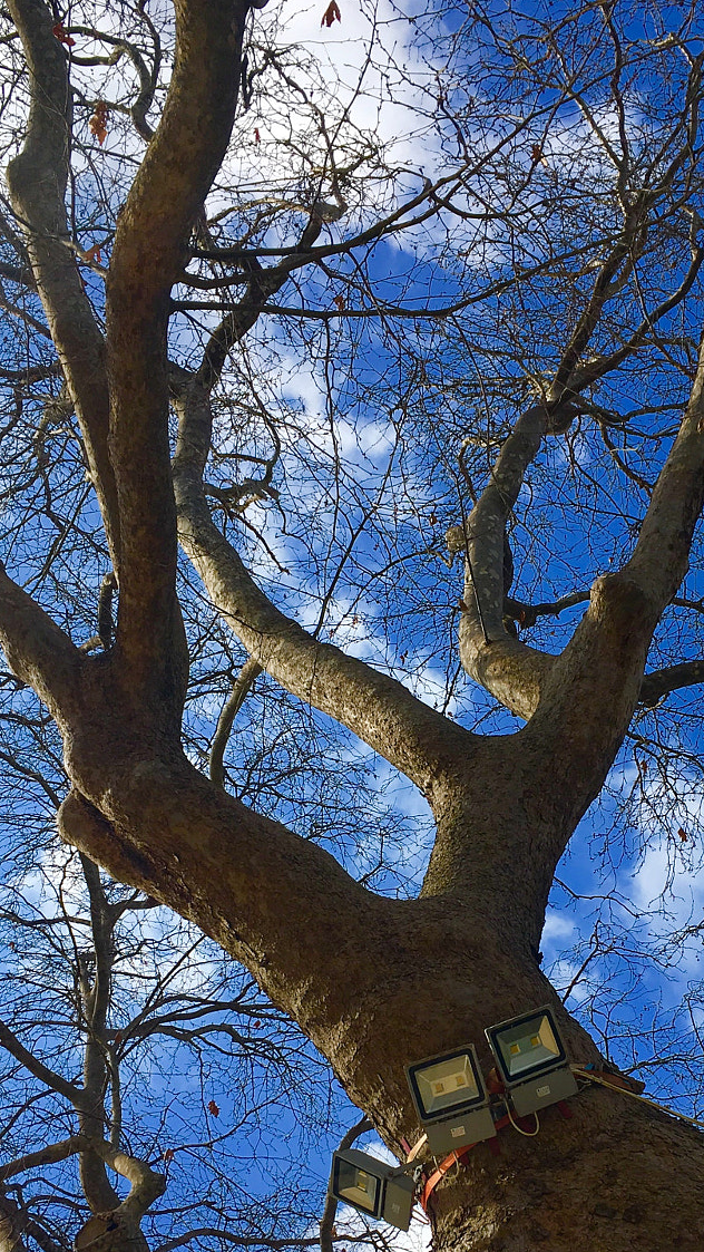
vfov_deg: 44.7
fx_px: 1493
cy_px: 843
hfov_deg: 26.4
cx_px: 482
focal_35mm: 45
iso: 25
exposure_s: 1/1399
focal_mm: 4.15
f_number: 2.2
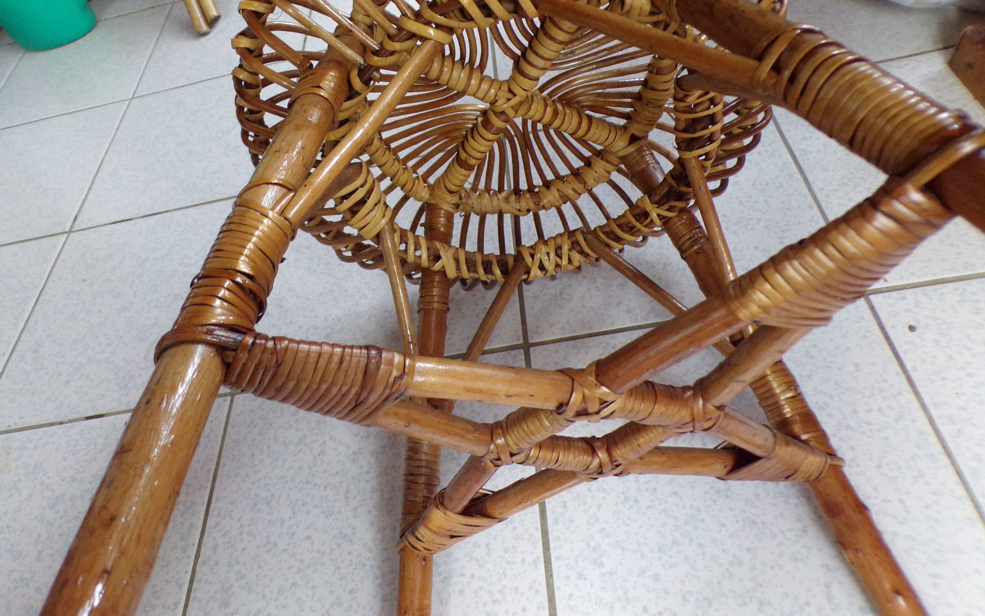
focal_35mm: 26
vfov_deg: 47.5
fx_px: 698
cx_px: 488
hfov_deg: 70.4
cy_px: 265
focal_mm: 4.3
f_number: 3
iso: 392
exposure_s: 1/60
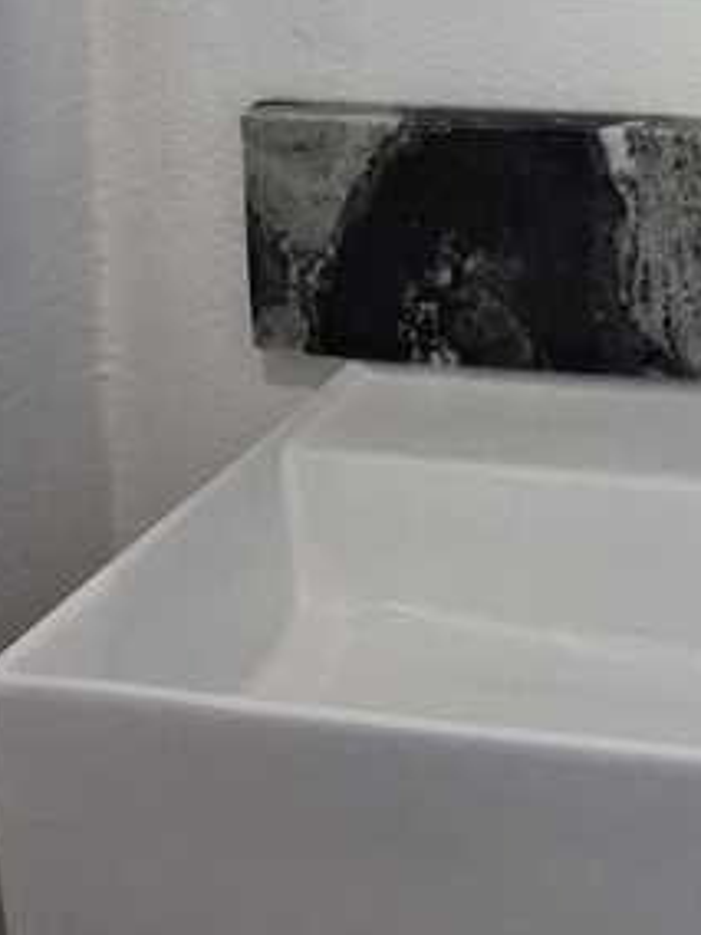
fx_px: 2430
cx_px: 1030
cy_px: -300
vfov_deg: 19.9
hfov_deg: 15.3
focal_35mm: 90
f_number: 1.8
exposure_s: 1/120
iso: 160
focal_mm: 4.69
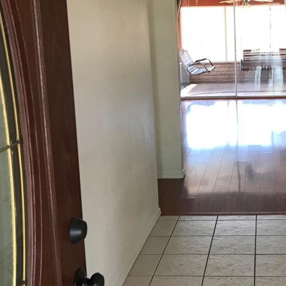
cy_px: 117
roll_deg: +2.4
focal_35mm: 56
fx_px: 523
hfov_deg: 29.8
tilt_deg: -9.5
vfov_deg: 30.5
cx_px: 229
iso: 32
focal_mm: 3.99
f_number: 1.8
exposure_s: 1/30
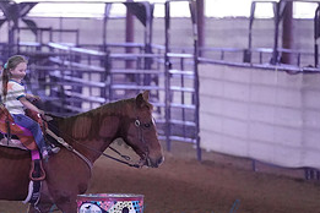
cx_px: 40
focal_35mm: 445
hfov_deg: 4.6
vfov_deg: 3.1
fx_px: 3955
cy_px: 152
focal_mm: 200
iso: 16000
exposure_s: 1/2000
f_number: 2.8
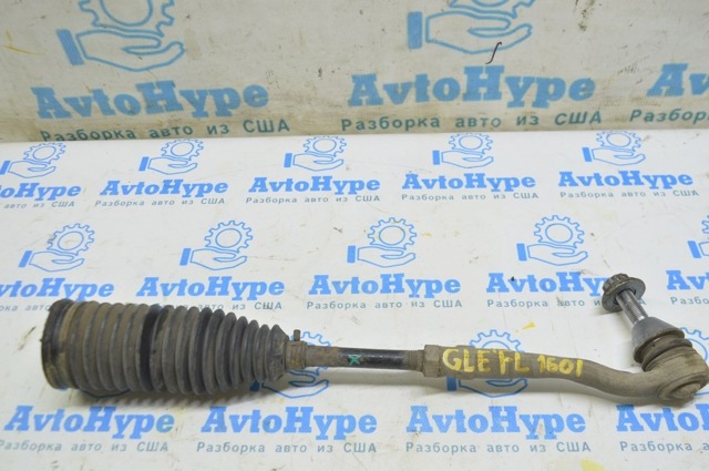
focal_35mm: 34
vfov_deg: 38.3
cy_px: 236
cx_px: 354
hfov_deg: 55.2
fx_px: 679
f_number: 5.6
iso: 400
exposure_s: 1/20
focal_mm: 23
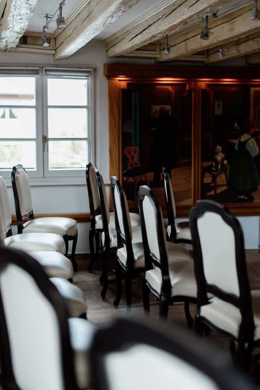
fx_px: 541
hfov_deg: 27.0
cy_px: 195
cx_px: 130
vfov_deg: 39.6
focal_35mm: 50
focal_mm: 50
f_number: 1.4
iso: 640
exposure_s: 1/250
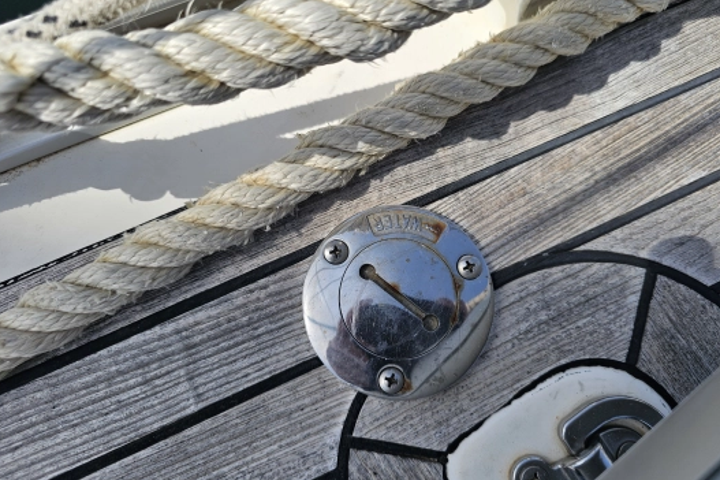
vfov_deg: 51.2
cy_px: 228
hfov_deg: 71.5
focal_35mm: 25
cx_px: 366
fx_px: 500
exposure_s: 1/947
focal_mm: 6.3
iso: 10
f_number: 1.7
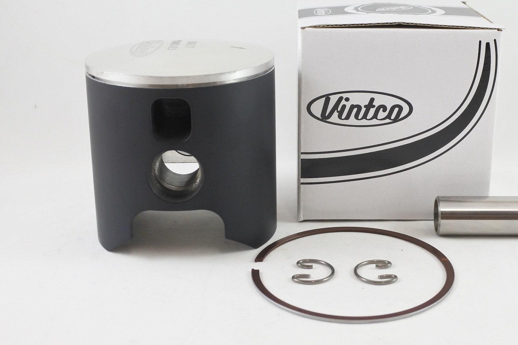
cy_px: 147
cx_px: 308
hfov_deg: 47.2
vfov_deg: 32.6
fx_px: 590
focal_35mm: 41
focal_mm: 12.3
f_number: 3.8
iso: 450
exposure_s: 1/125
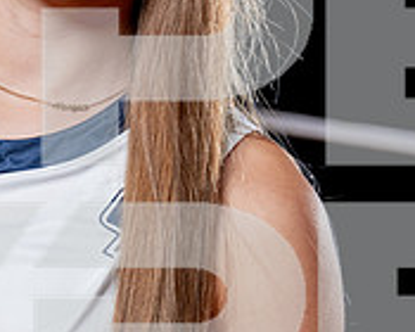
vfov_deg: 6.7
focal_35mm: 231
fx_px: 2837
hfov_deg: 8.3
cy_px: 42
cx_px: -5
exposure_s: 1/250
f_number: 5.6
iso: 250
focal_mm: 70
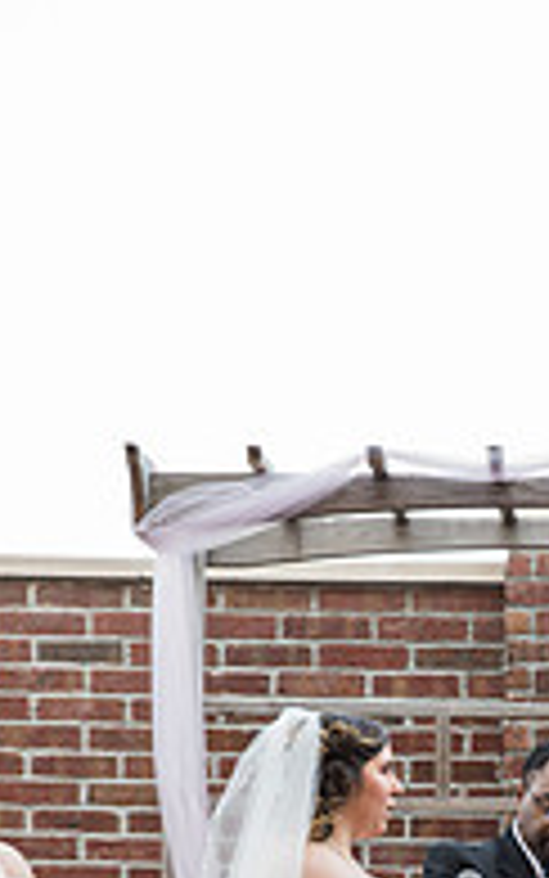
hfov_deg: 9.9
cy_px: 973
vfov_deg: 15.4
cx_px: 554
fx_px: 3158
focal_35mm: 132
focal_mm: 56
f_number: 3.5
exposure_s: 1/200
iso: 250
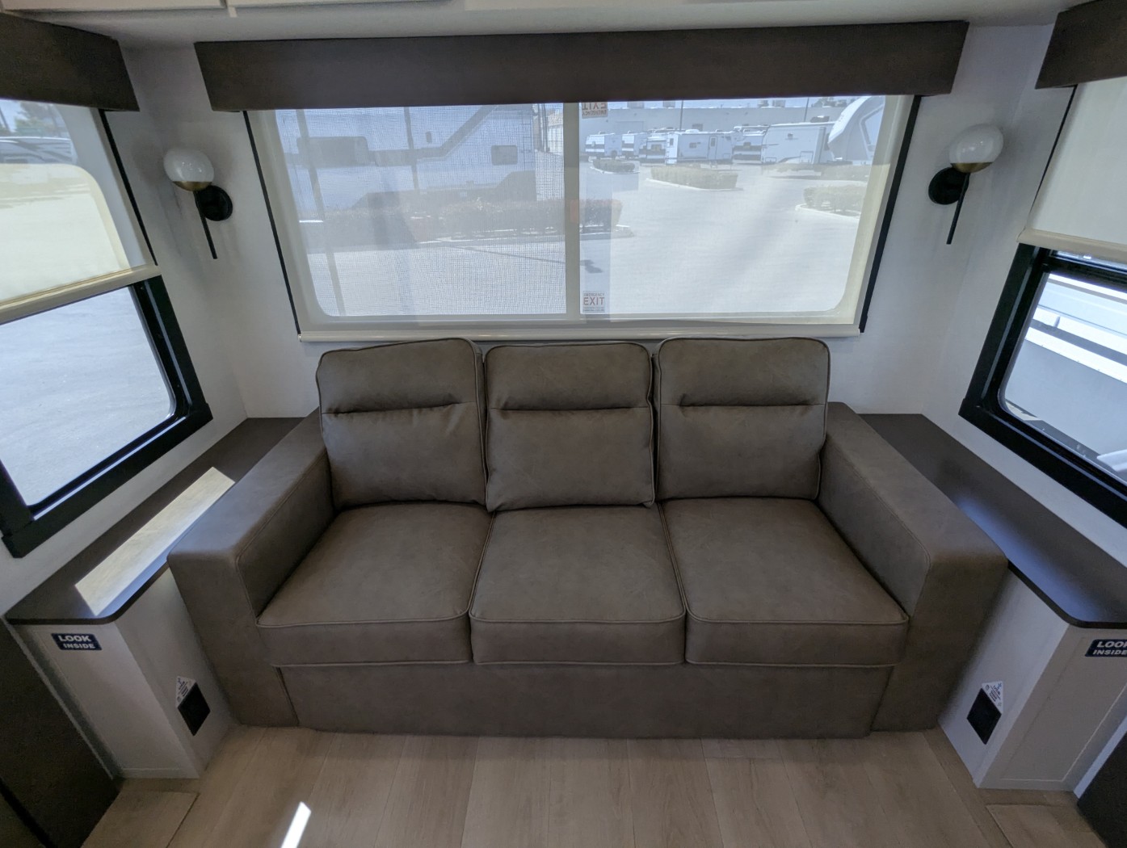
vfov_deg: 78.2
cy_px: 424
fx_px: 522
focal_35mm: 16
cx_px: 564
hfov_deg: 94.4
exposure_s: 1/171
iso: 99
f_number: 2.2
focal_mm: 2.35
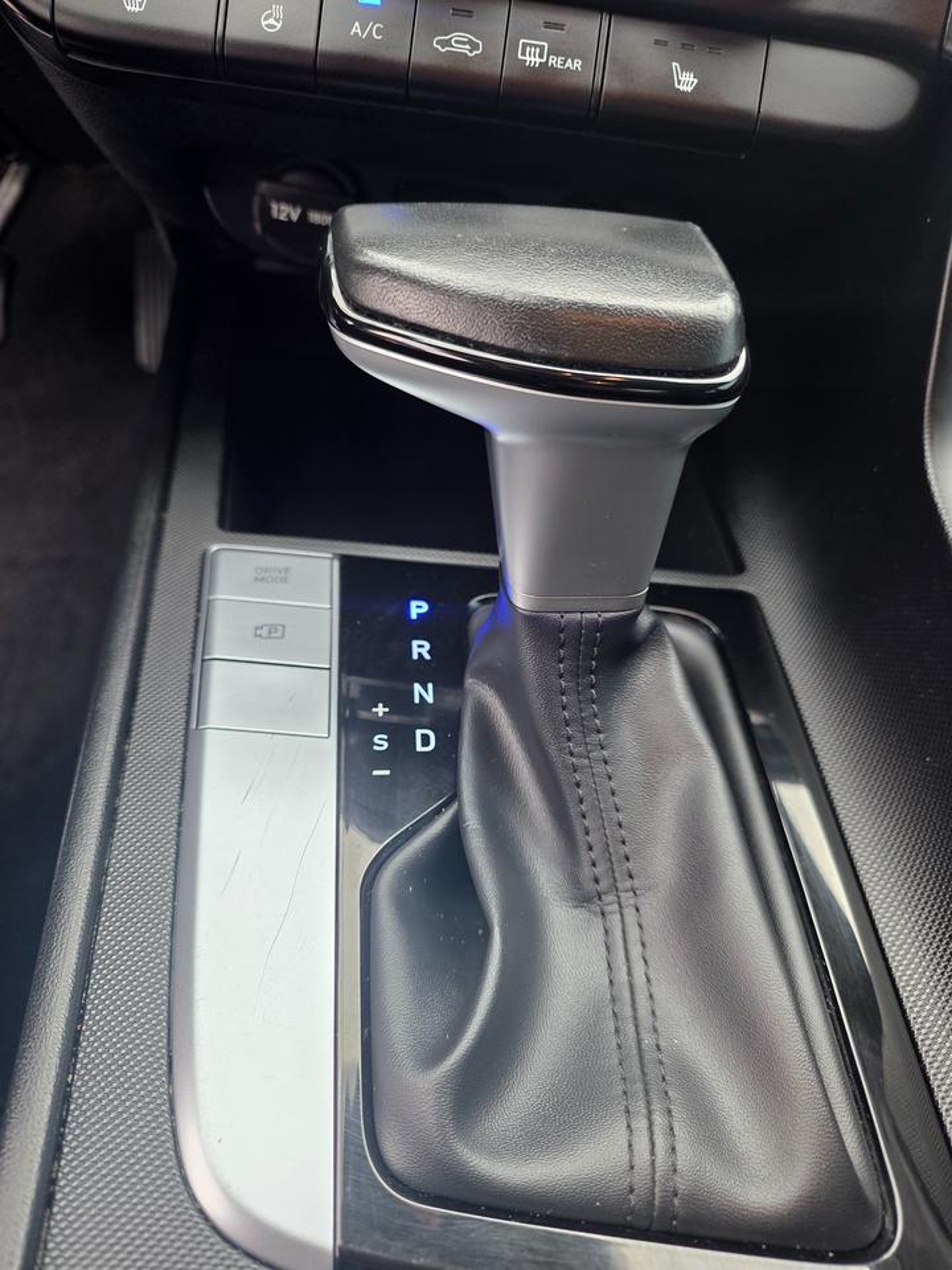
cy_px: 635
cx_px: 476
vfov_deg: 73.9
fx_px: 843
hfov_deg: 58.9
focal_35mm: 23
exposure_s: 1/120
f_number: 1.7
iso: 320
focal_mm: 6.25
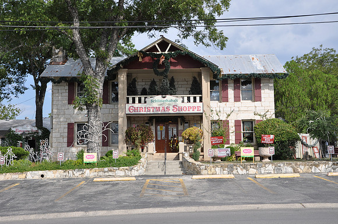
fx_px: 450
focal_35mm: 48
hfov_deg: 41.2
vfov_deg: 28.0
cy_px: 112
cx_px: 169
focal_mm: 32
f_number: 8
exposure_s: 1/250
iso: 200
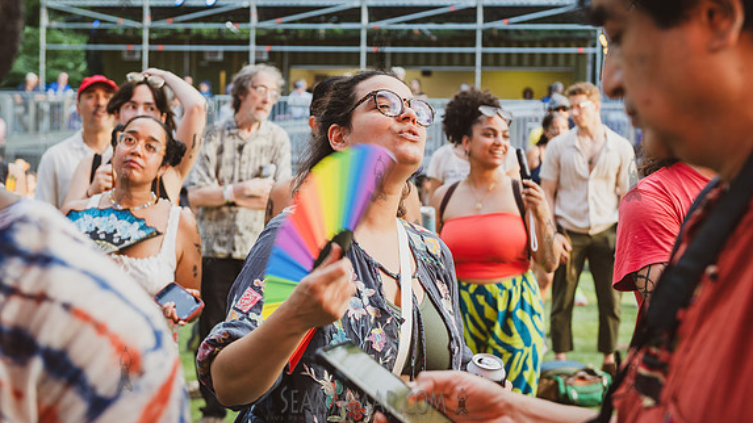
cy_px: 178
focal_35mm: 62
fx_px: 1238
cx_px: 378
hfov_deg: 33.8
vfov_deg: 19.4
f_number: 4
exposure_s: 1/125
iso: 400
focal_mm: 56
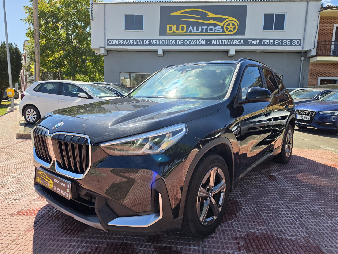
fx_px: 225
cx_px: 169
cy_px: 127
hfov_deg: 73.9
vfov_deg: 58.9
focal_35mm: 23
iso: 64
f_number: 1.4
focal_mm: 6.5
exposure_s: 1/3889
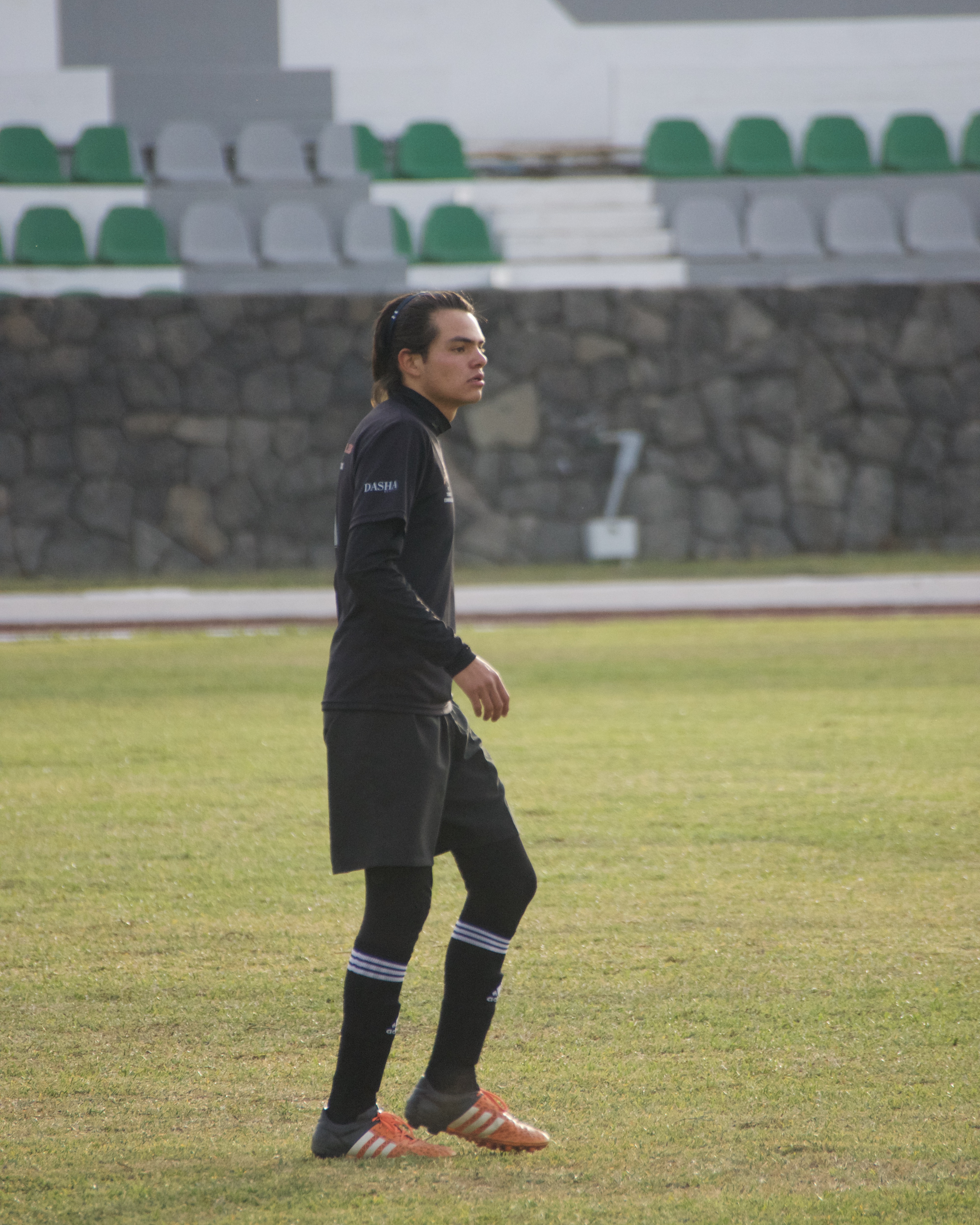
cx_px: 491
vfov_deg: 3.8
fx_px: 18419
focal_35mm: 508
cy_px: 557
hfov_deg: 3.0
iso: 800
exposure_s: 1/1000
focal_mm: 300
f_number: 5.6
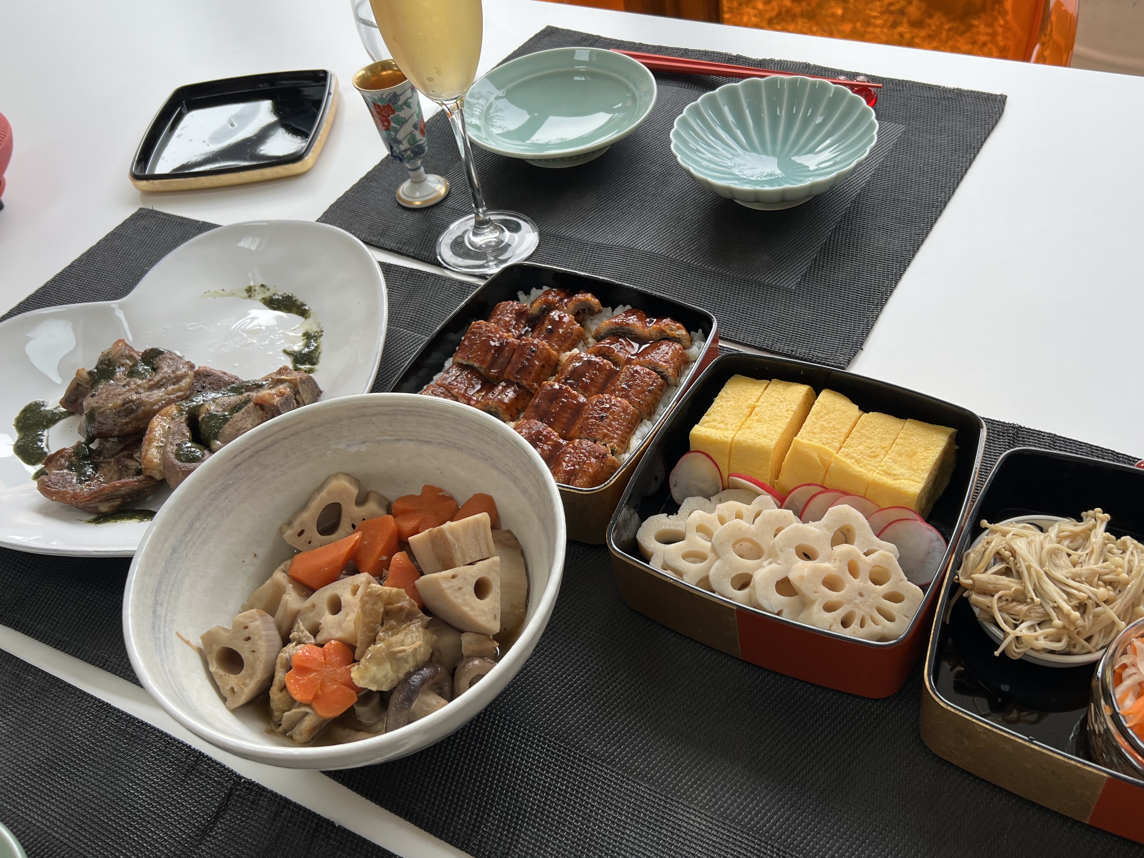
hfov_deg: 58.1
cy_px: 408
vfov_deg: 45.4
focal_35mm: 31
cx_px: 657
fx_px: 1024
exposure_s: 1/121
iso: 40
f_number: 1.5
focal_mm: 5.7
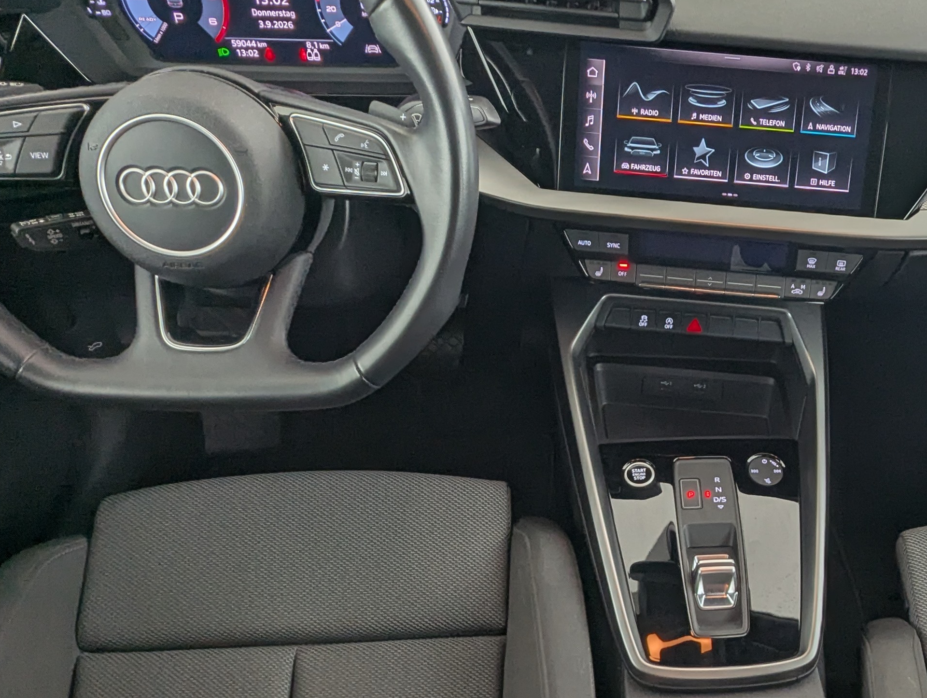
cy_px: 470
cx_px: 692
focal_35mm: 34
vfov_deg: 41.3
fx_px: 912
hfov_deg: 51.6
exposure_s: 1/37.1
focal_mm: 2.35
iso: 85
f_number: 2.2
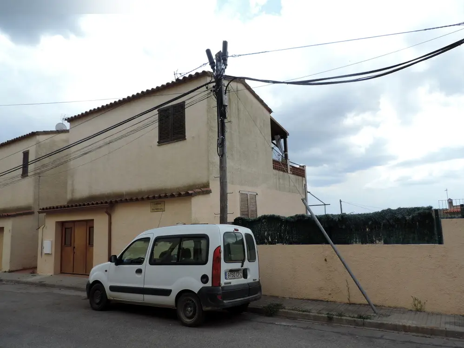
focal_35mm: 24
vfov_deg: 56.8
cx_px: 232
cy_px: 174
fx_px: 322
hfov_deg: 71.6
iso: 80
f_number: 3
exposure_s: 1/640
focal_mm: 4.3
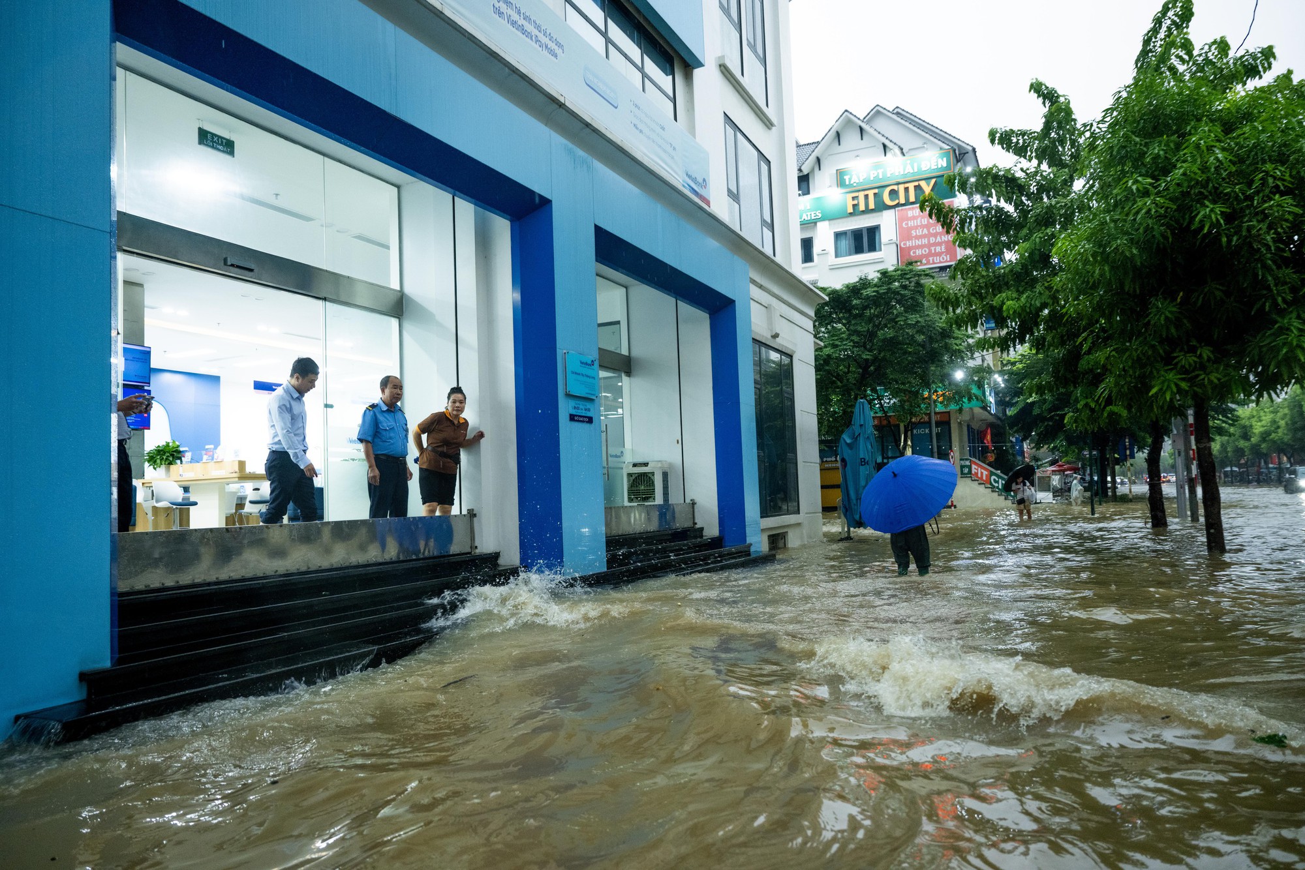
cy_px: 435
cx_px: 652
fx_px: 906
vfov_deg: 51.3
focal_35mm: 25
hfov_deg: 71.5
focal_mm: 25
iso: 1600
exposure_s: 1/200
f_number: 3.2
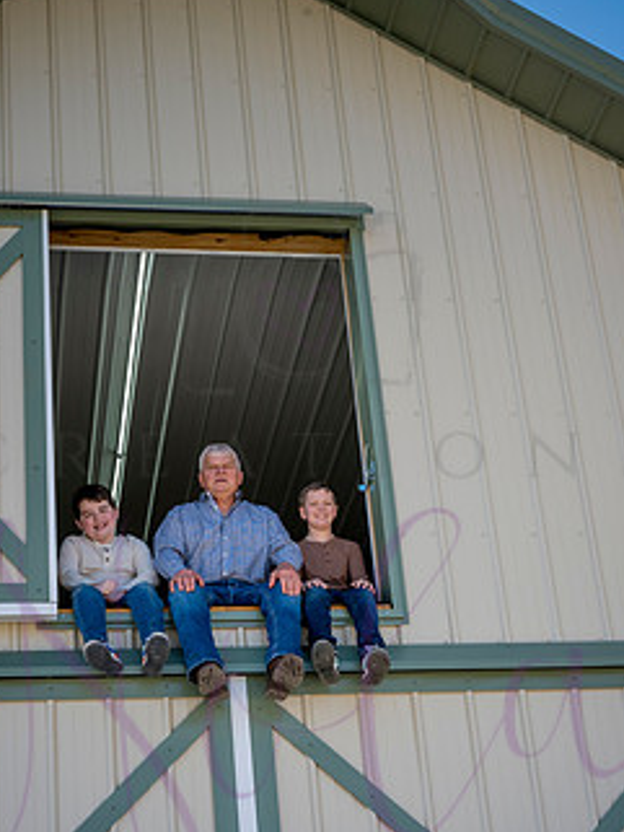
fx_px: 1681
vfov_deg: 27.6
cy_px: 547
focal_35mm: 70
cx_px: 308
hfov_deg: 21.0
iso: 400
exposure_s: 1/320
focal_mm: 52
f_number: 9
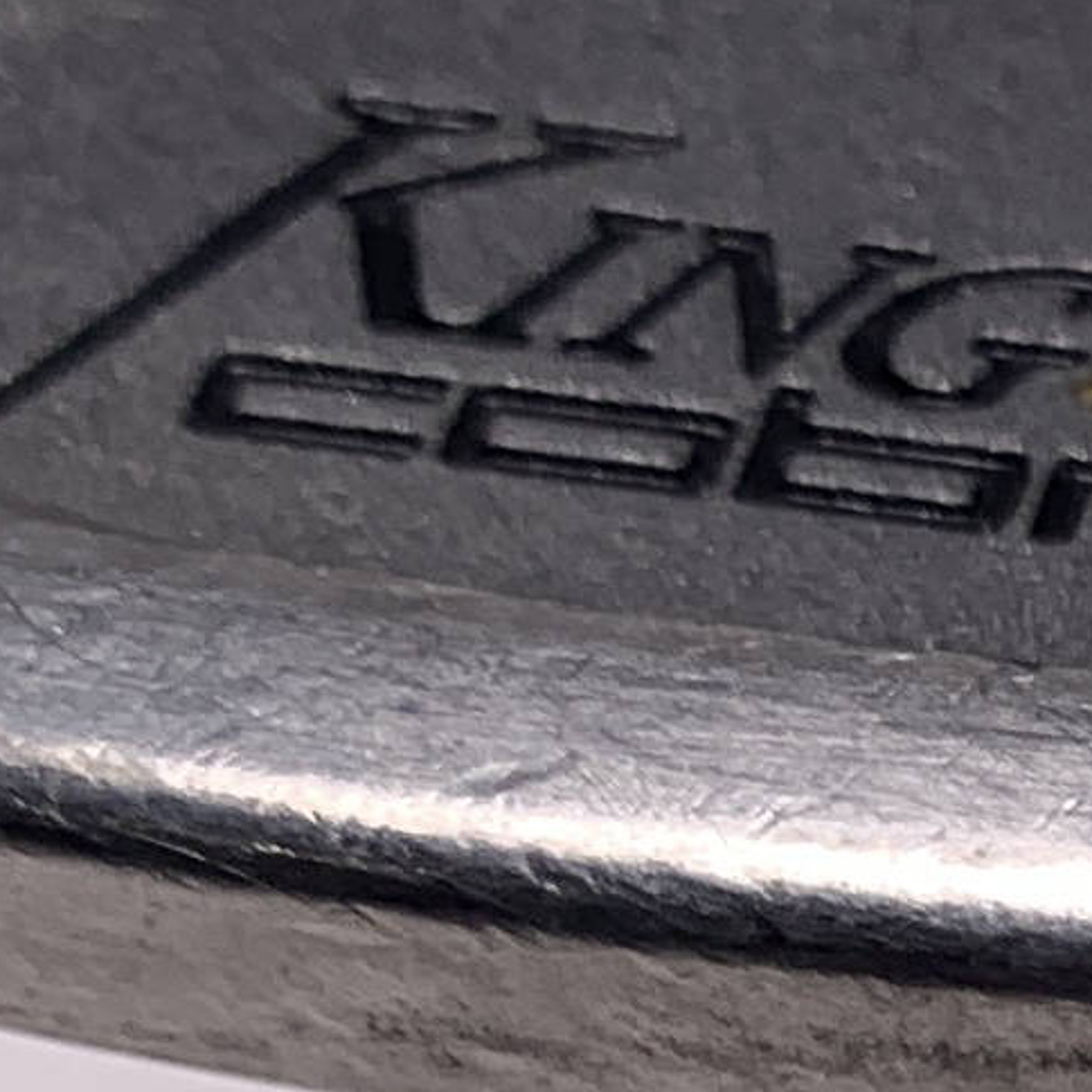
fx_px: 6817
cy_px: 1776
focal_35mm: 191
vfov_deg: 8.9
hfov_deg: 8.4
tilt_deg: -60.5
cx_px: 2583
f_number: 1.8
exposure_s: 1/242
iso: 25
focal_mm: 4.25
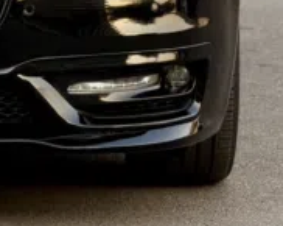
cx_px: -138
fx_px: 2877
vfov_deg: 4.5
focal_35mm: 344
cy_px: -89
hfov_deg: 5.6
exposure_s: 1/121
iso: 125
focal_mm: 16.89
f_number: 2.8
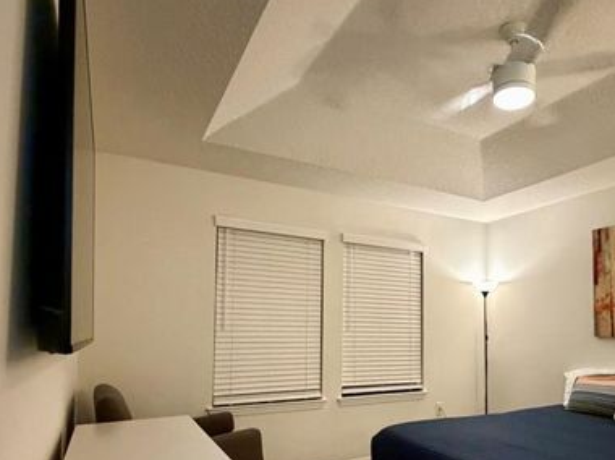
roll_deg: +0.3
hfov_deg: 65.6
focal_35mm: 26
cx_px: 409
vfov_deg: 51.8
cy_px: 311
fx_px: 461
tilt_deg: +3.7
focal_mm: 2.22
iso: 1250
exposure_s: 1/60
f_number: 2.2
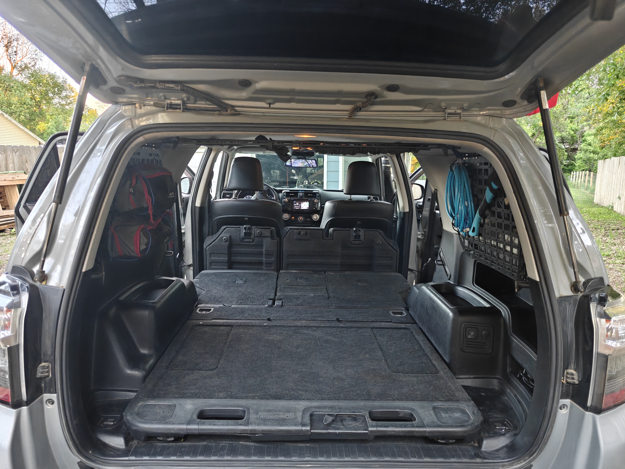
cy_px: 234
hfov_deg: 73.9
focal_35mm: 23
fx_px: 415
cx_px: 312
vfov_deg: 58.9
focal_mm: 6.06
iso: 2000
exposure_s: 1/116
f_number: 1.6
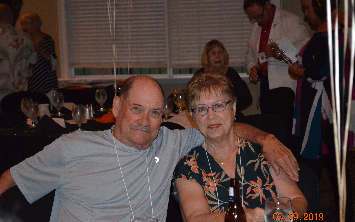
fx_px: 818
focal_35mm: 85
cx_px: 179
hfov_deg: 24.5
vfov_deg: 15.5
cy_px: 116
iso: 3200
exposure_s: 1/60
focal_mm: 55
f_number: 5.6
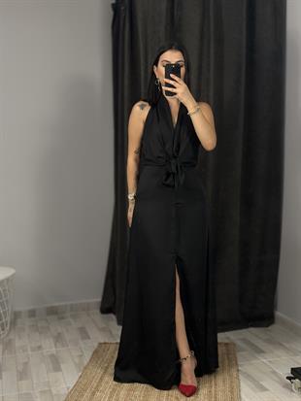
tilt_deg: -24.2
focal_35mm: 48
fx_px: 556
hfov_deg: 30.3
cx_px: 150
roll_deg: +0.5
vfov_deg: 39.6
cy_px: 200
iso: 200
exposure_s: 1/100
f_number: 1.78
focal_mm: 6.86
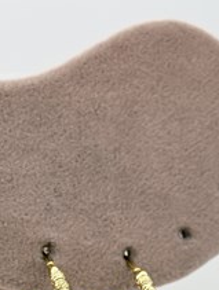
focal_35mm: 121
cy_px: 342
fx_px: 1018
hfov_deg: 12.3
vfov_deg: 15.7
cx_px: 98
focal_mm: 6.86
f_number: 1.8
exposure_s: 1/690
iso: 64
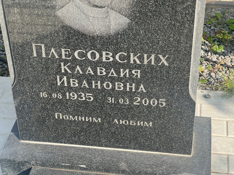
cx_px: 117
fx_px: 521
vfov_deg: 19.1
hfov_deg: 25.3
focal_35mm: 77
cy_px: 88
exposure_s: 1/301
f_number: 2.8
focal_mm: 9
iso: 32
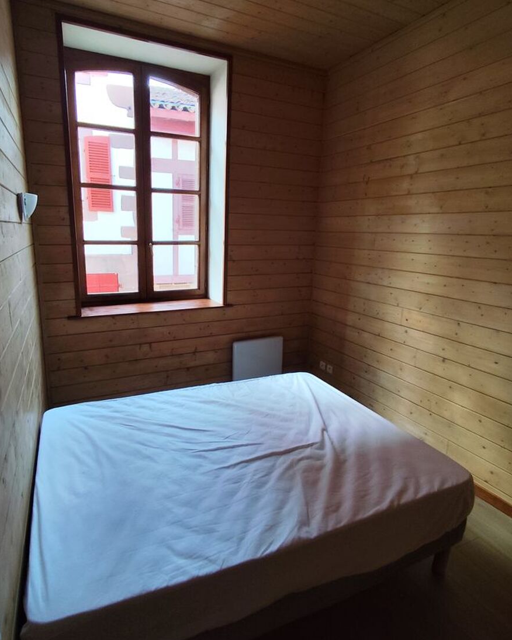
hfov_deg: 70.6
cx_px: 225
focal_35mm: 19
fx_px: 360
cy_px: 314
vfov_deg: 83.3
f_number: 2.2
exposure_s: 1/100
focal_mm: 1.65
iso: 64
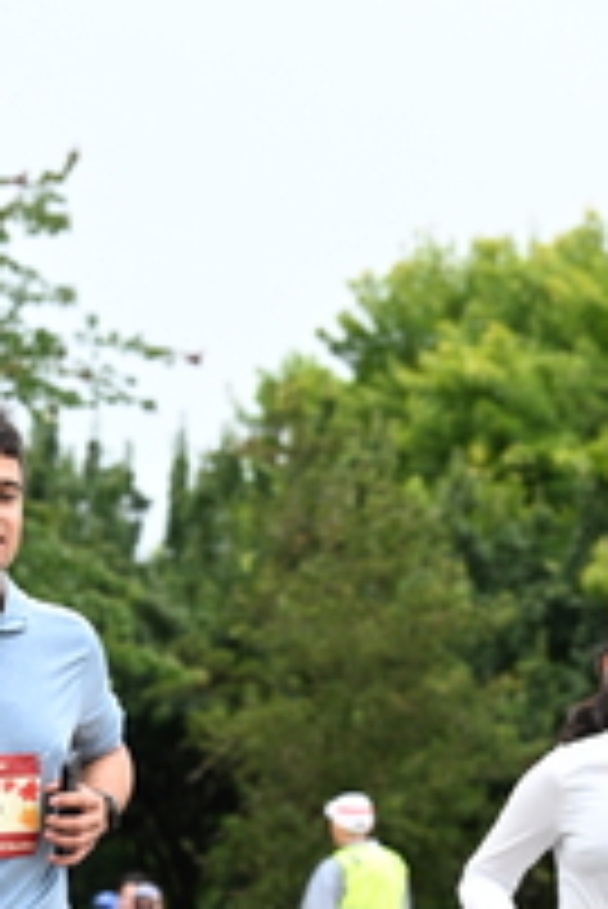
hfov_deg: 7.8
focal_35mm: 177
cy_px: 882
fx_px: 4476
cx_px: 376
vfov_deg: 11.5
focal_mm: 65
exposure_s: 1/800
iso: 1600
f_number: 4
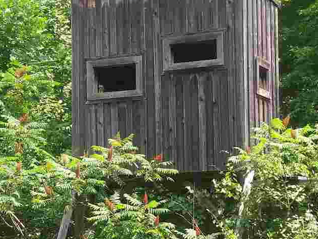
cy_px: 154
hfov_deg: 19.3
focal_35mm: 102
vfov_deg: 14.5
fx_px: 938
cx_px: 161
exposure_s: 1/231
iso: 50
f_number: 2.2
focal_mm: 3.7
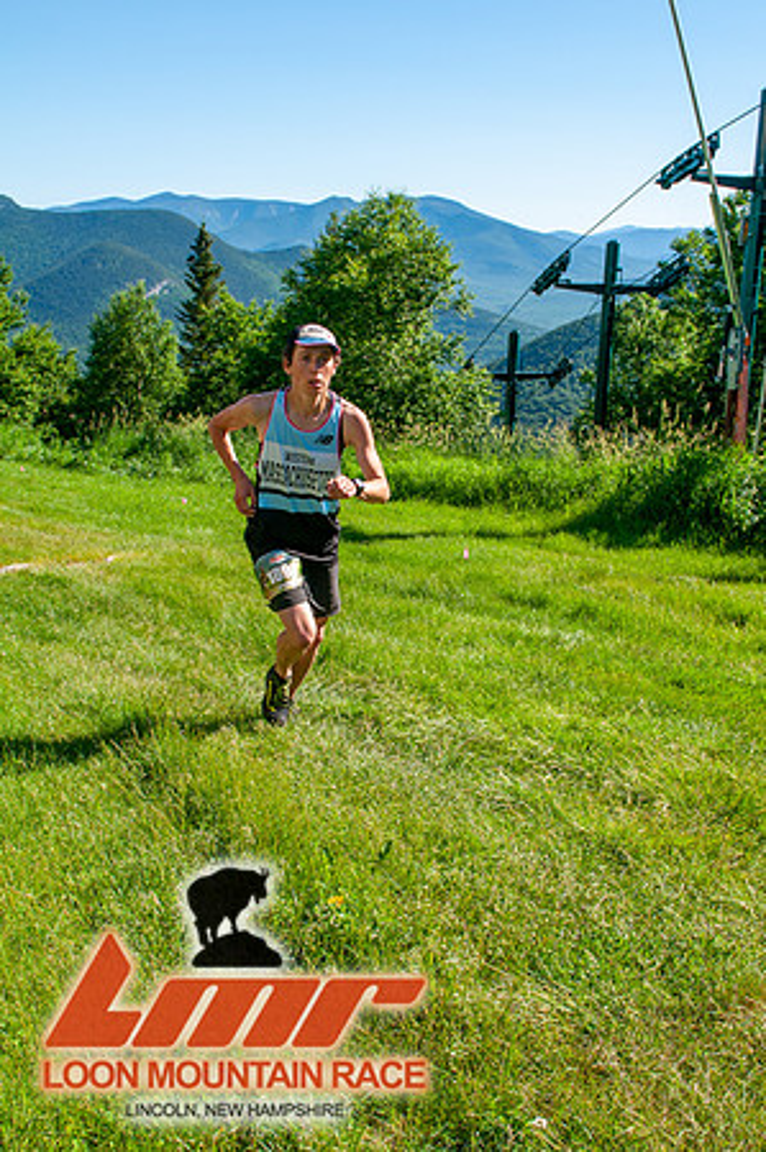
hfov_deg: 36.8
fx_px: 1152
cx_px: 383
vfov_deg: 53.2
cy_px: 576
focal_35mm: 36
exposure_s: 1/400
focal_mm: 24
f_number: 8
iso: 200
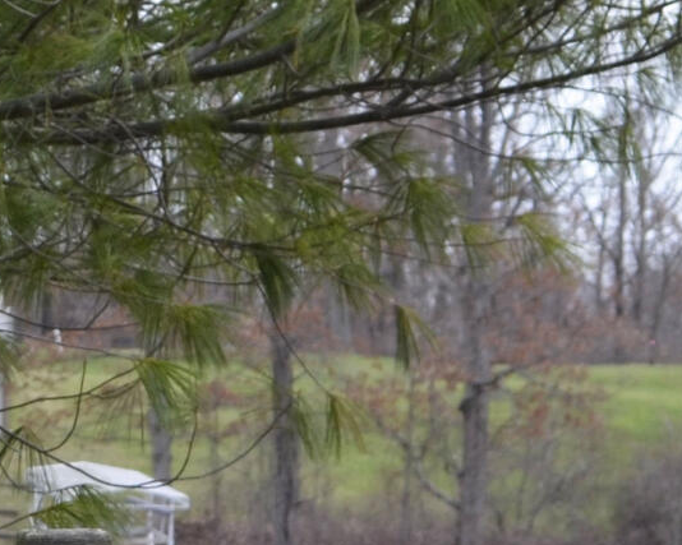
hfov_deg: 5.0
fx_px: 7649
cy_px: 1054
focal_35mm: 379
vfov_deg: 4.0
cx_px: -607
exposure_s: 1/250
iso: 200
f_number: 8
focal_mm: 48
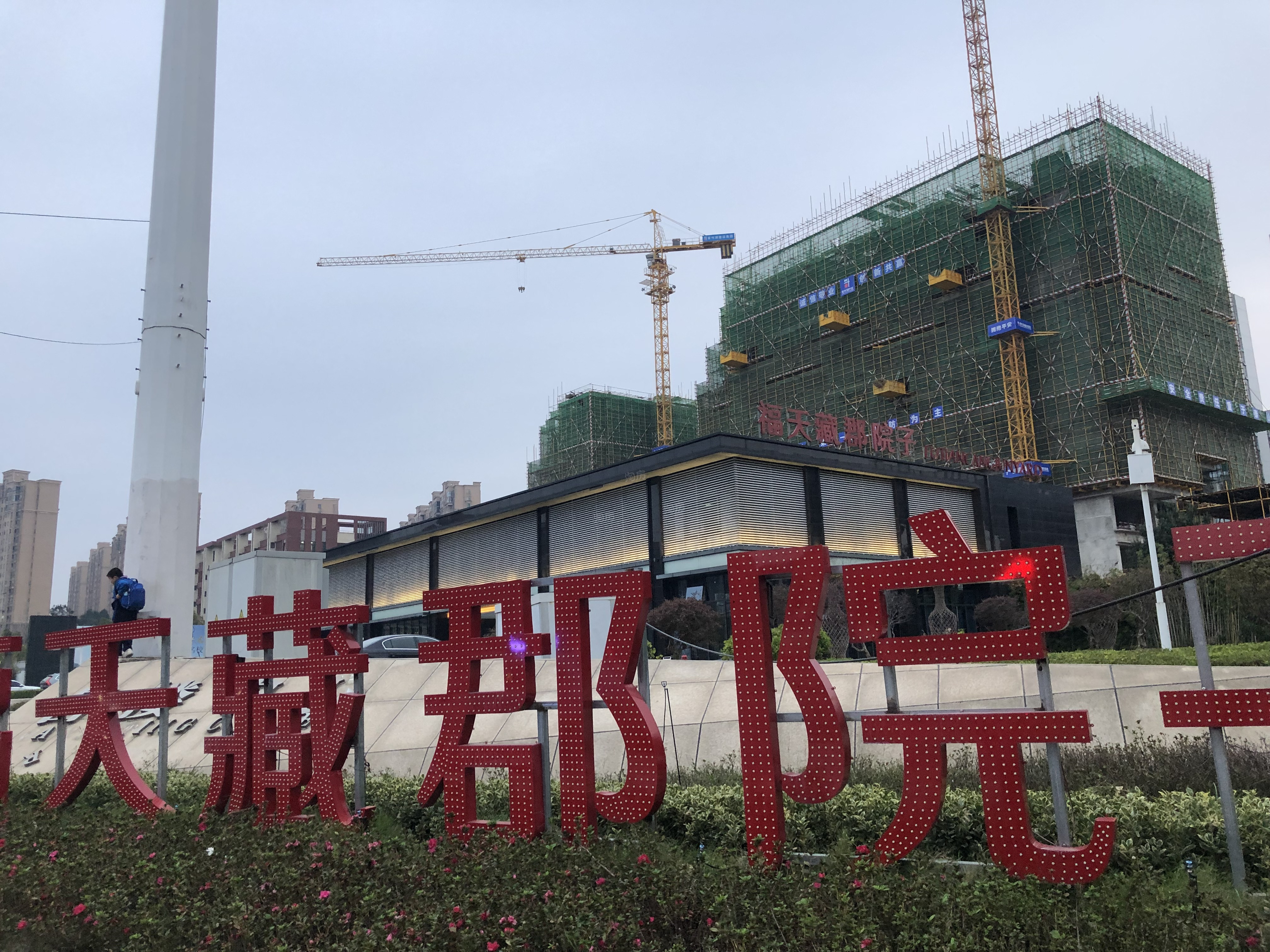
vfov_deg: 49.7
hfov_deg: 63.4
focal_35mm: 28
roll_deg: +0.4
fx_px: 1027
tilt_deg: +10.3
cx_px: 635
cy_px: 476
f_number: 1.8
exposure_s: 1/33
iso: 40
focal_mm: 4
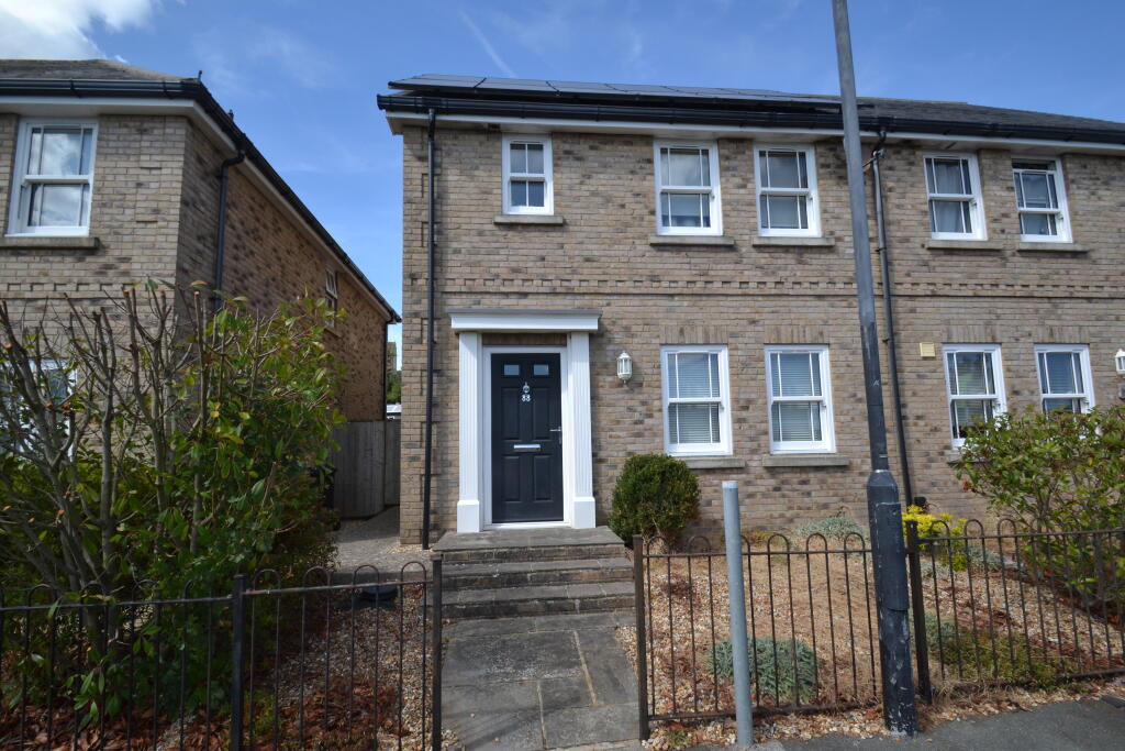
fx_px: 469
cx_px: 562
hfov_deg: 100.4
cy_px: 376
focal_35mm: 15
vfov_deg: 77.3
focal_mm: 10
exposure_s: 1/400
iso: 400
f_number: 10
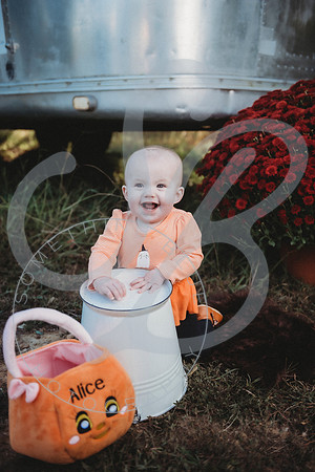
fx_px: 499
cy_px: 236
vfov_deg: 50.7
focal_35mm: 38
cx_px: 158
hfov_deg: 35.1
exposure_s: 1/250
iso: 100
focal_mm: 38
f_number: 2.8
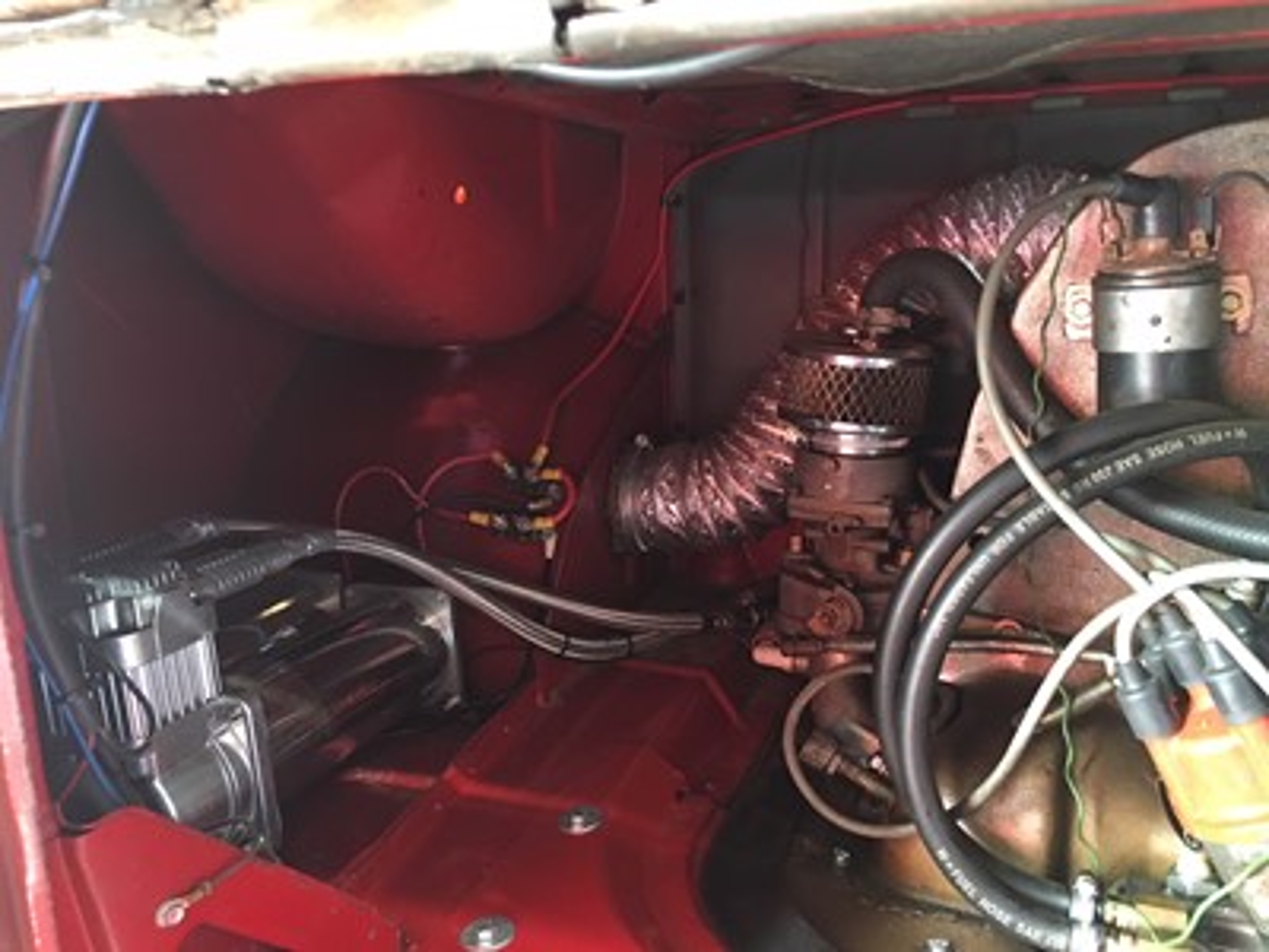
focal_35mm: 29
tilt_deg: -12.5
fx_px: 1063
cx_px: 634
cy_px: 476
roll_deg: -1.5
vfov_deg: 48.2
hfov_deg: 61.7
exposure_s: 1/17
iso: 125
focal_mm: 4.15
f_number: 2.2
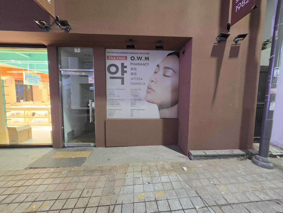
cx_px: 142
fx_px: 106
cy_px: 106
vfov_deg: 89.9
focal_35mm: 13
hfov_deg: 106.2
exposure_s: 1/40
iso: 1000
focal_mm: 2.2
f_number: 1.9
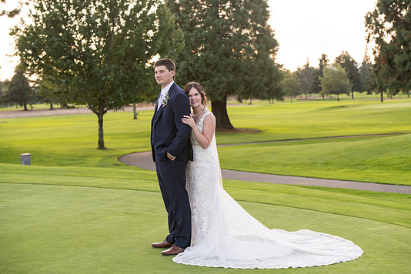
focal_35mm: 76
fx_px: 868
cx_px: 215
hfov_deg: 26.6
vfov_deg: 17.9
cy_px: 130
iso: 320
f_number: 4
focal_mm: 70
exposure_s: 1/320
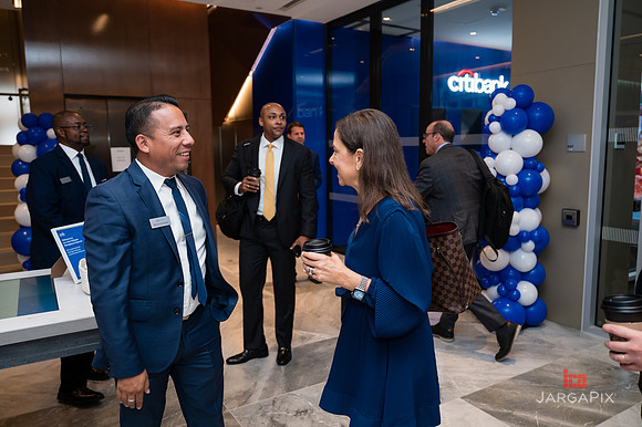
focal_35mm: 28
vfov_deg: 46.5
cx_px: 321
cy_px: 214
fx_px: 497
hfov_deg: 65.7
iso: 400
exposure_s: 1/200
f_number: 3.2
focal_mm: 27.5
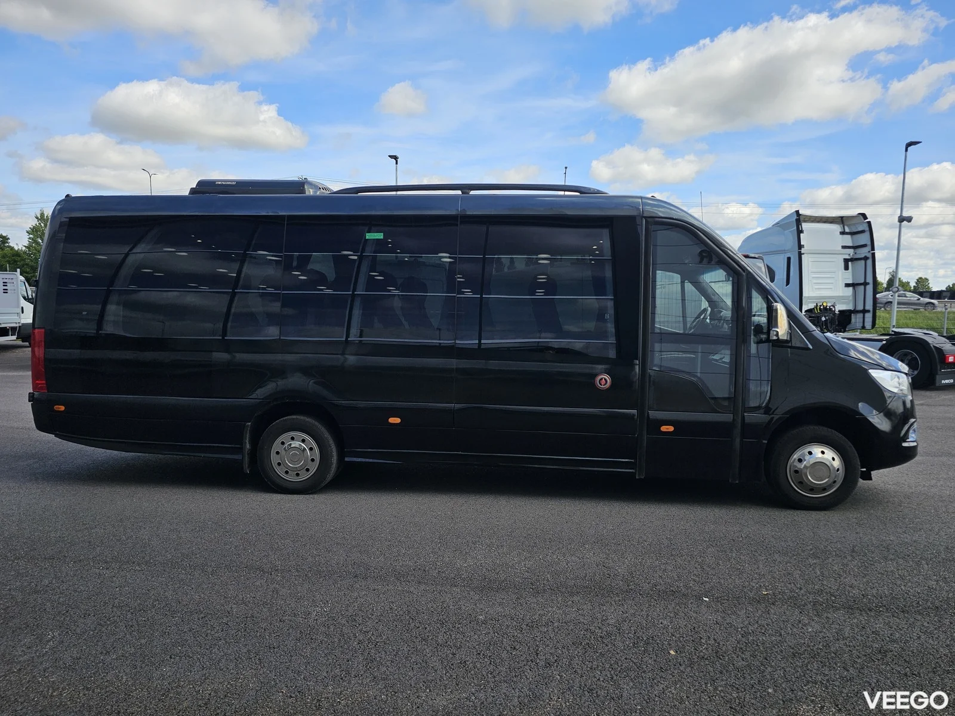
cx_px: 478
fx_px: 635
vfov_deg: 58.9
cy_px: 358
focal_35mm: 23
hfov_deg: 73.9
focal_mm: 6.3
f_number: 1.7
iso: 10
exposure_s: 1/596
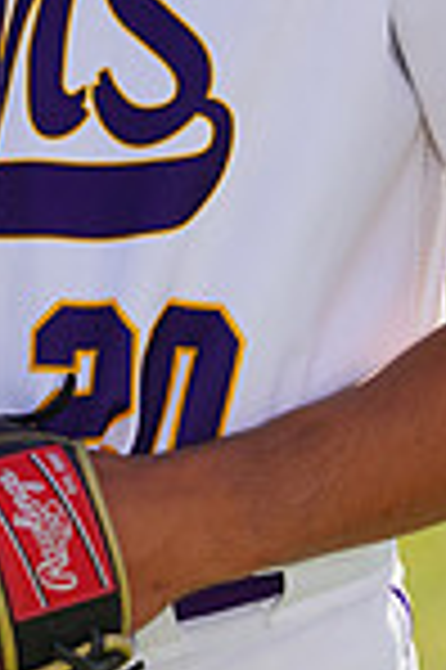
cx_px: 59
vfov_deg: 2.2
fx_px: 17247
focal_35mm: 926
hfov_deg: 1.5
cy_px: -247
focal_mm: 238
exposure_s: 1/250
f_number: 8
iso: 100
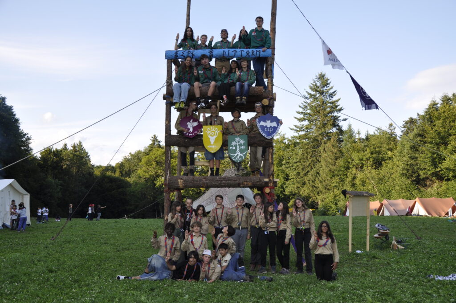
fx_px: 531
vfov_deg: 31.8
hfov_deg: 46.5
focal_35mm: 42
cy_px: 152
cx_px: 228
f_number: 6.3
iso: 200
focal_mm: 28
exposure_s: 1/200
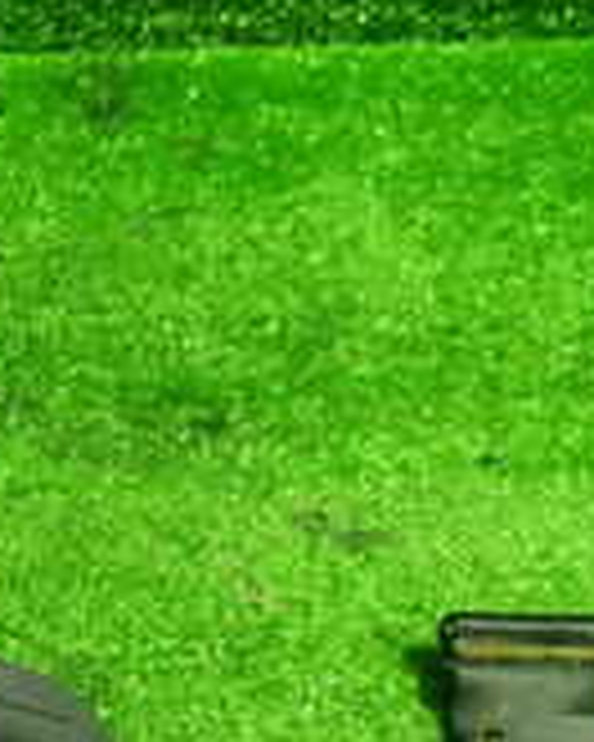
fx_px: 1956
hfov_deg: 16.9
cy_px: 967
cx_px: -14
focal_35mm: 89
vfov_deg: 19.8
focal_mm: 4.5
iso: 320
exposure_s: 1/30
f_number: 2
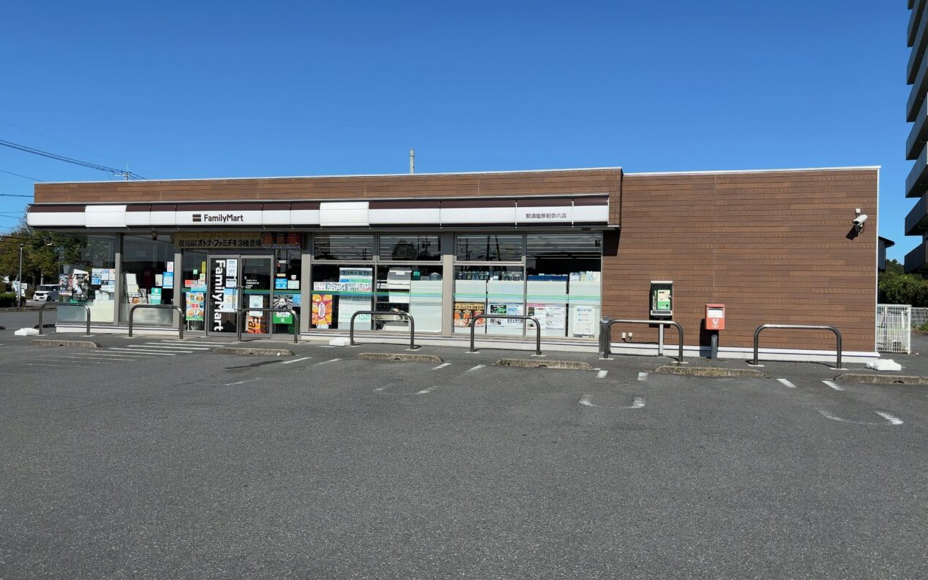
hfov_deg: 66.5
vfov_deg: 44.5
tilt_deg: +1.3
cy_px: 287
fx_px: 708
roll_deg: -1.4
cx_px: 457
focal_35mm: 28
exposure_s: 1/4630
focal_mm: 5.96
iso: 50
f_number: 1.6
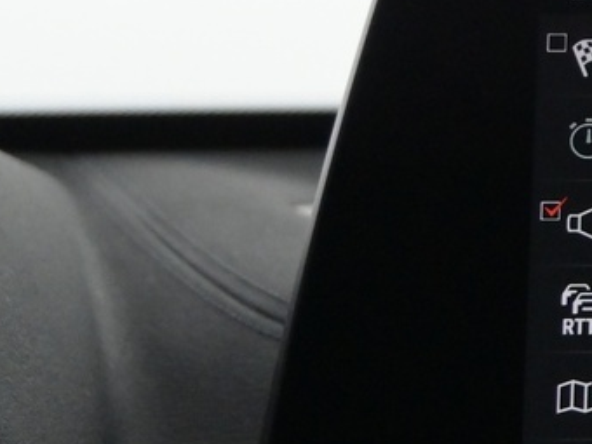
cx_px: 1294
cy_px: 266
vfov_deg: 9.8
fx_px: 2582
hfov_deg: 11.4
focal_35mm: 151
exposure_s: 1/80
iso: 2500
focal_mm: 22
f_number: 4.5
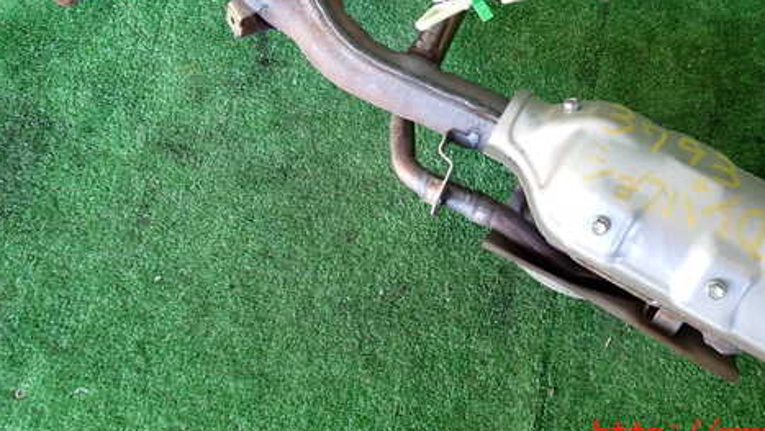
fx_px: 710
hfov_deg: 56.0
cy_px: 88
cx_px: 472
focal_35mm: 35
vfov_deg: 32.8
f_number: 2
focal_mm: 4.5
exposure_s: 1/60
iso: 200
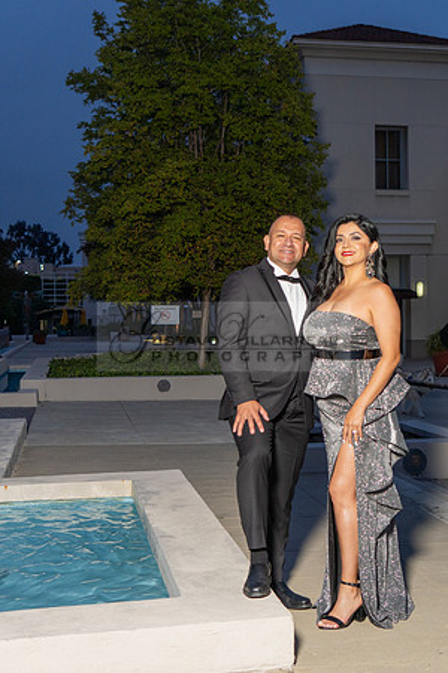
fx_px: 967
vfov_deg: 38.3
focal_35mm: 52
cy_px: 321
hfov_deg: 25.9
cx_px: 302
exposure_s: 1/200
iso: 400
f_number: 4
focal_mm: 33
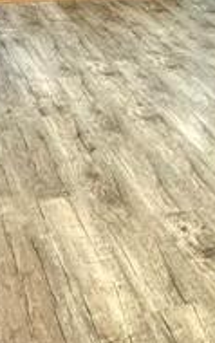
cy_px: -38
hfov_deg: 21.3
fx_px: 562
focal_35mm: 60
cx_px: 33
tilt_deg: -17.1
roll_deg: -3.7
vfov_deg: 30.3
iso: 250
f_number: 2.2
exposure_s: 1/60
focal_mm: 2.22
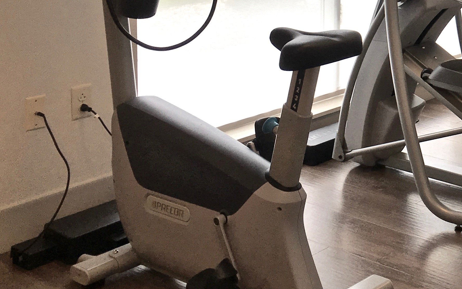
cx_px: 525
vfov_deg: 17.7
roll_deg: -2.2
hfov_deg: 26.7
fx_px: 881
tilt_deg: -5.6
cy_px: -63
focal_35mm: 70
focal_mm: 4.15
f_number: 2.2
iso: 25
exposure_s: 1/159
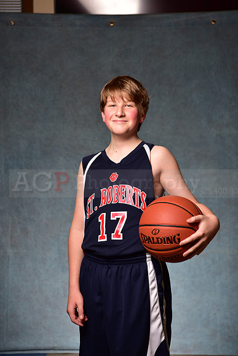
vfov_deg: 28.8
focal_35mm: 70
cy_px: 178
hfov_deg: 19.5
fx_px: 694
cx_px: 119
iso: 100
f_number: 5
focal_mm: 70
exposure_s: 1/200
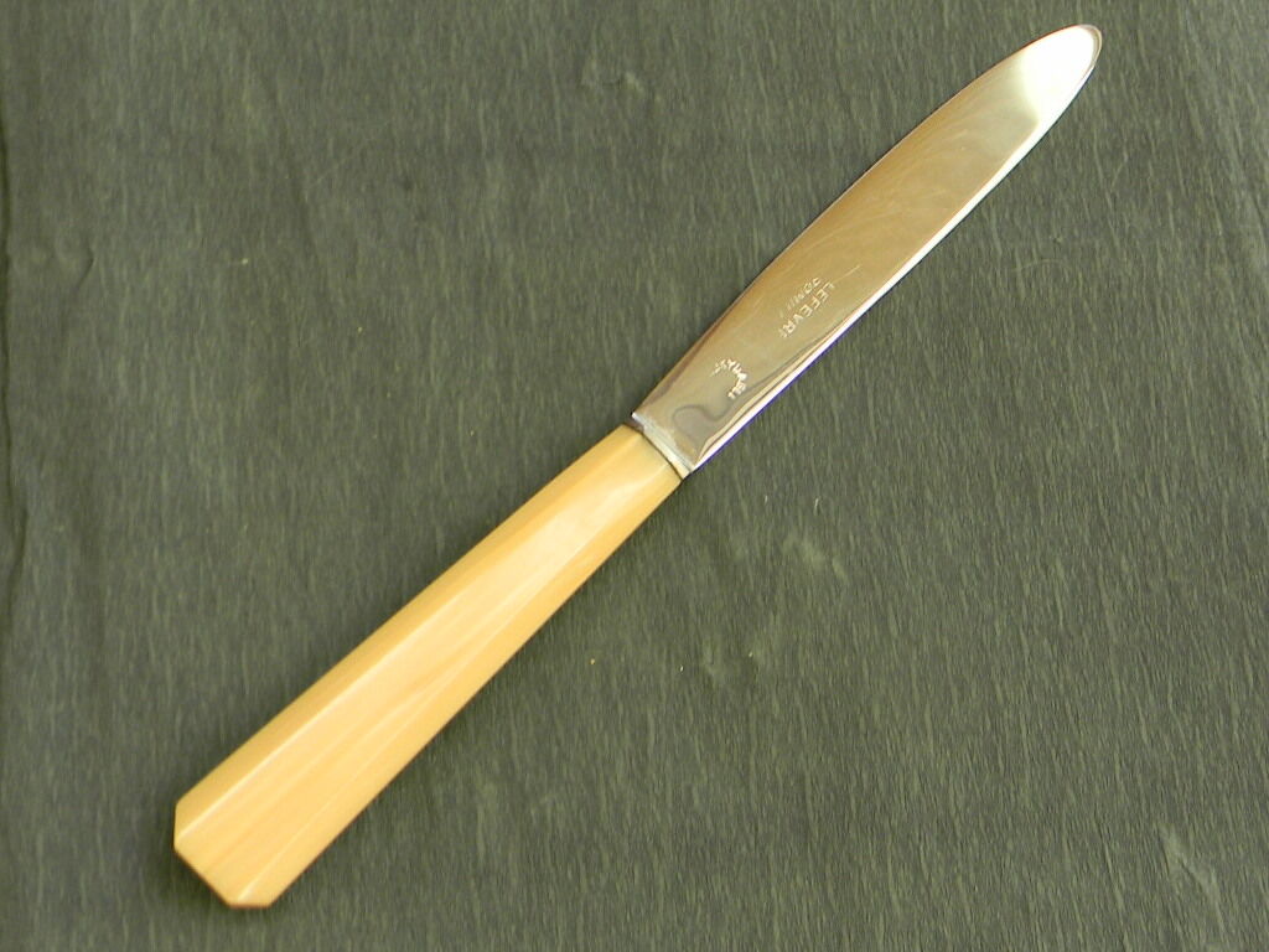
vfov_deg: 49.7
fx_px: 1026
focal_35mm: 28
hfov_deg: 63.4
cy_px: 476
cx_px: 634
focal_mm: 5
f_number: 3.5
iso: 80
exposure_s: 1/37.3
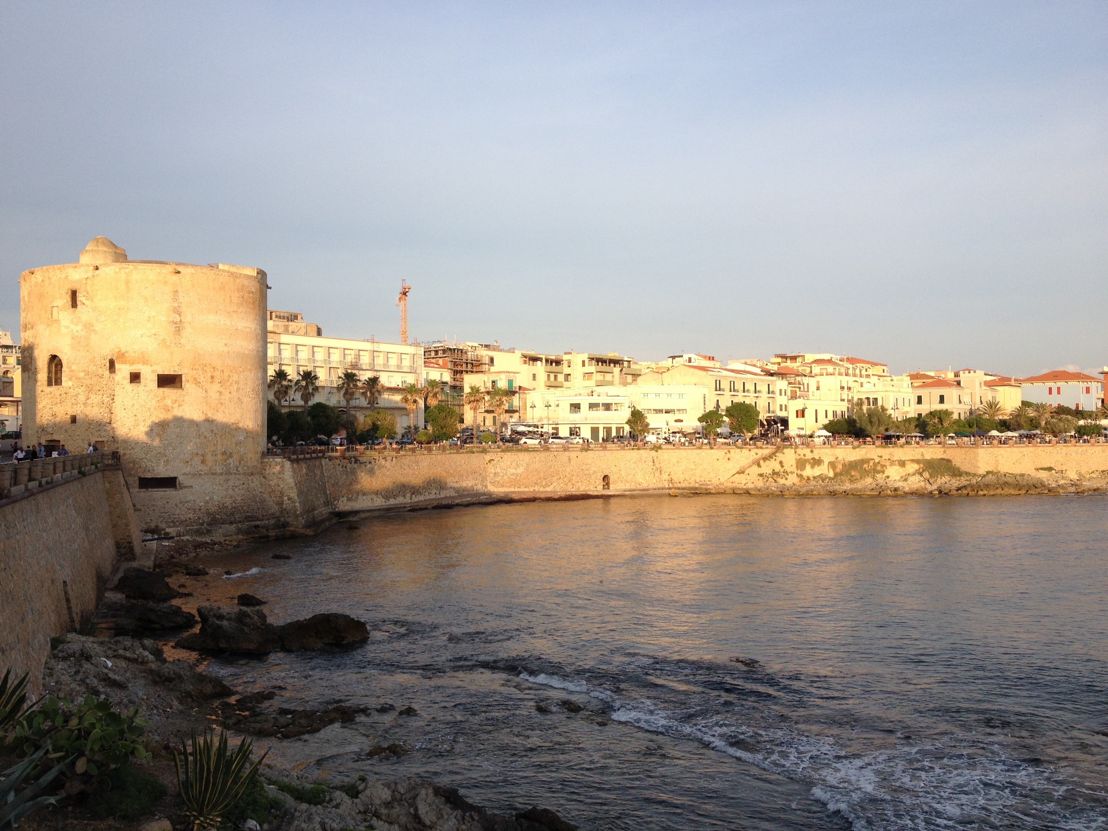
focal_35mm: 35
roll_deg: +0.5
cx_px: 554
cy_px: 416
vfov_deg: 40.7
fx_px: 1120
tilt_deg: -2.0
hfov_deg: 52.6
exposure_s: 1/756
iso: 50
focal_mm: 4.28
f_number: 2.4
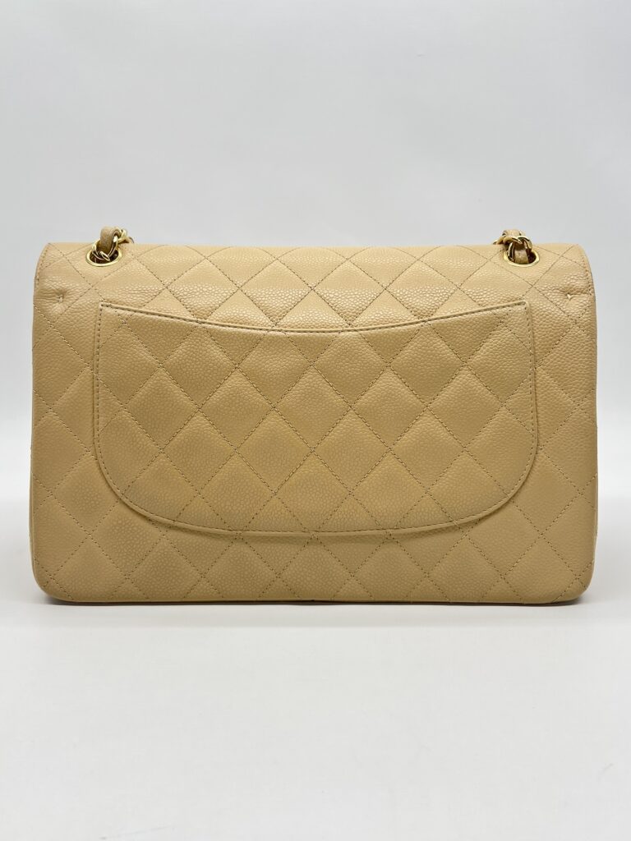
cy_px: 420
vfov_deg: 67.3
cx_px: 316
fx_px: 632
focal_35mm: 26
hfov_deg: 53.1
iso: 40
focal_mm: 5.7
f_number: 1.5
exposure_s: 1/174
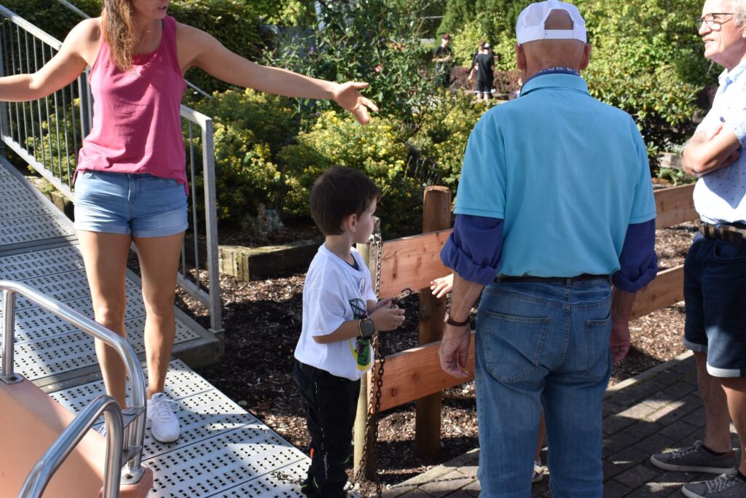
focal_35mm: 40
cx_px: 373
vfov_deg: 33.0
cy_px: 249
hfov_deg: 47.9
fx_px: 839
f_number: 8
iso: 280
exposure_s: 1/250
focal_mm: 27
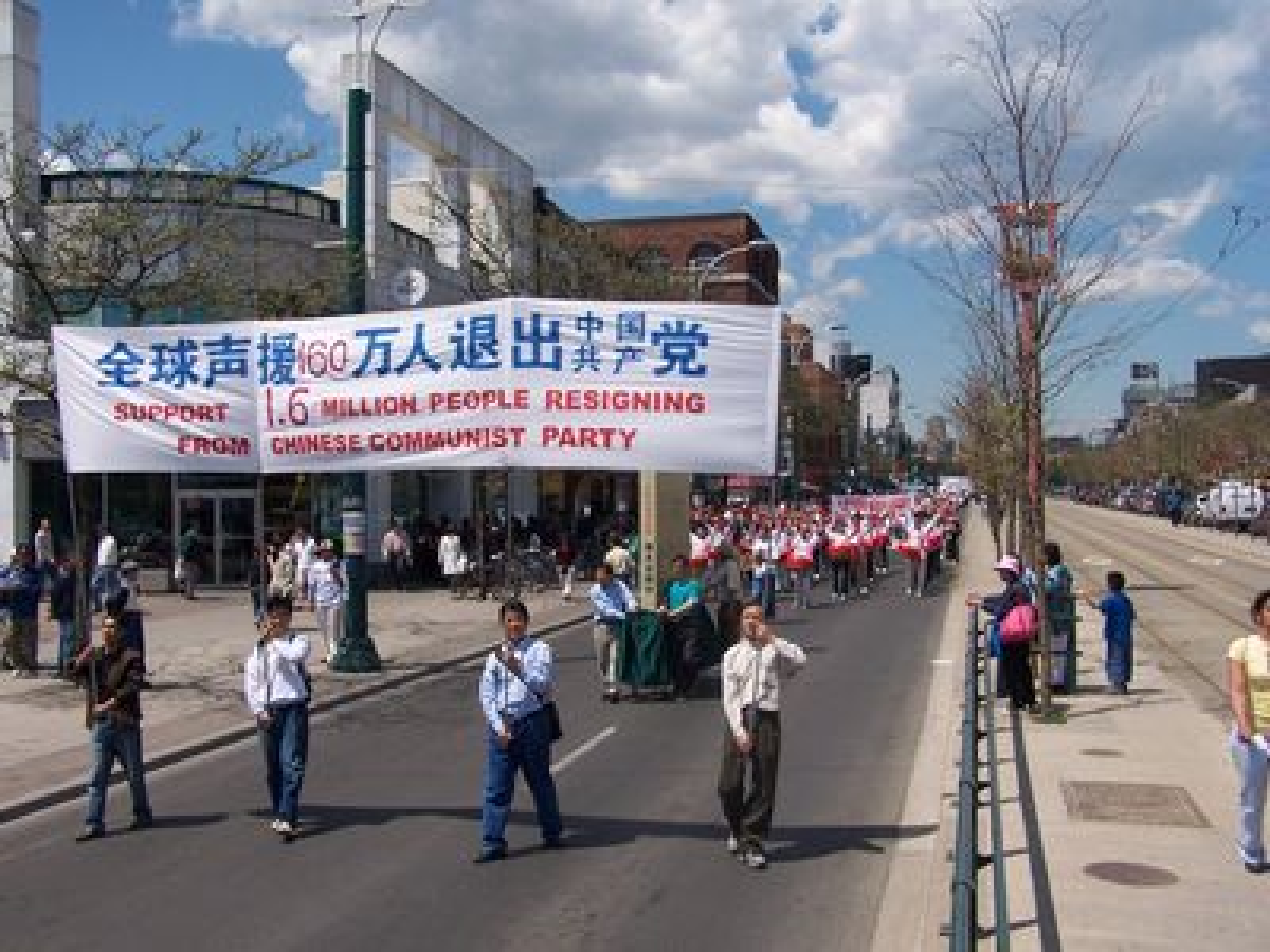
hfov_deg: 49.0
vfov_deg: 37.7
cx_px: 635
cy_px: 476
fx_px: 1394
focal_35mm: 38
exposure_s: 1/1000
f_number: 4
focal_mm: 6.3
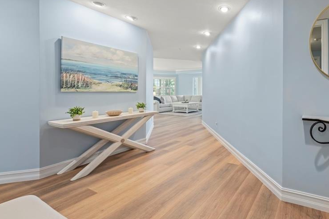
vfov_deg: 66.9
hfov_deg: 86.3
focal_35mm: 18
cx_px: 224
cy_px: 90
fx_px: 164
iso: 400
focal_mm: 13
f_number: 11
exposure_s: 1.3
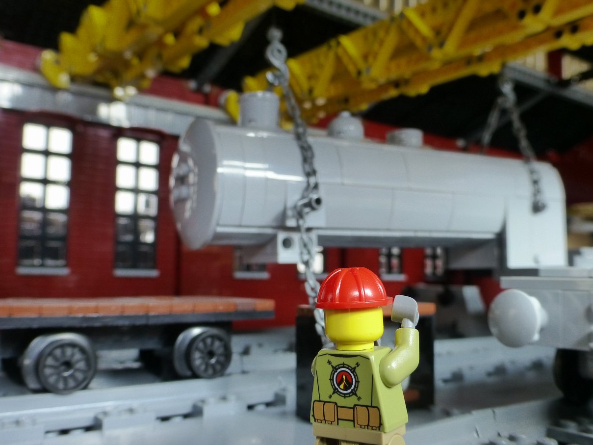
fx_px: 617
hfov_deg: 51.3
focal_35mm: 36
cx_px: 311
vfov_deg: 39.7
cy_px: 235
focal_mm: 6.1
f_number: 3.7
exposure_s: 1/50
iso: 400
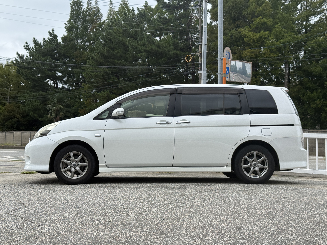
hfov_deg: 39.7
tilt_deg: +2.0
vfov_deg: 30.3
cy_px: 122
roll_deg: -0.5
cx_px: 164
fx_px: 453
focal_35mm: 48
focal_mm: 6.76
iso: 64
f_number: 1.78
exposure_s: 1/2146
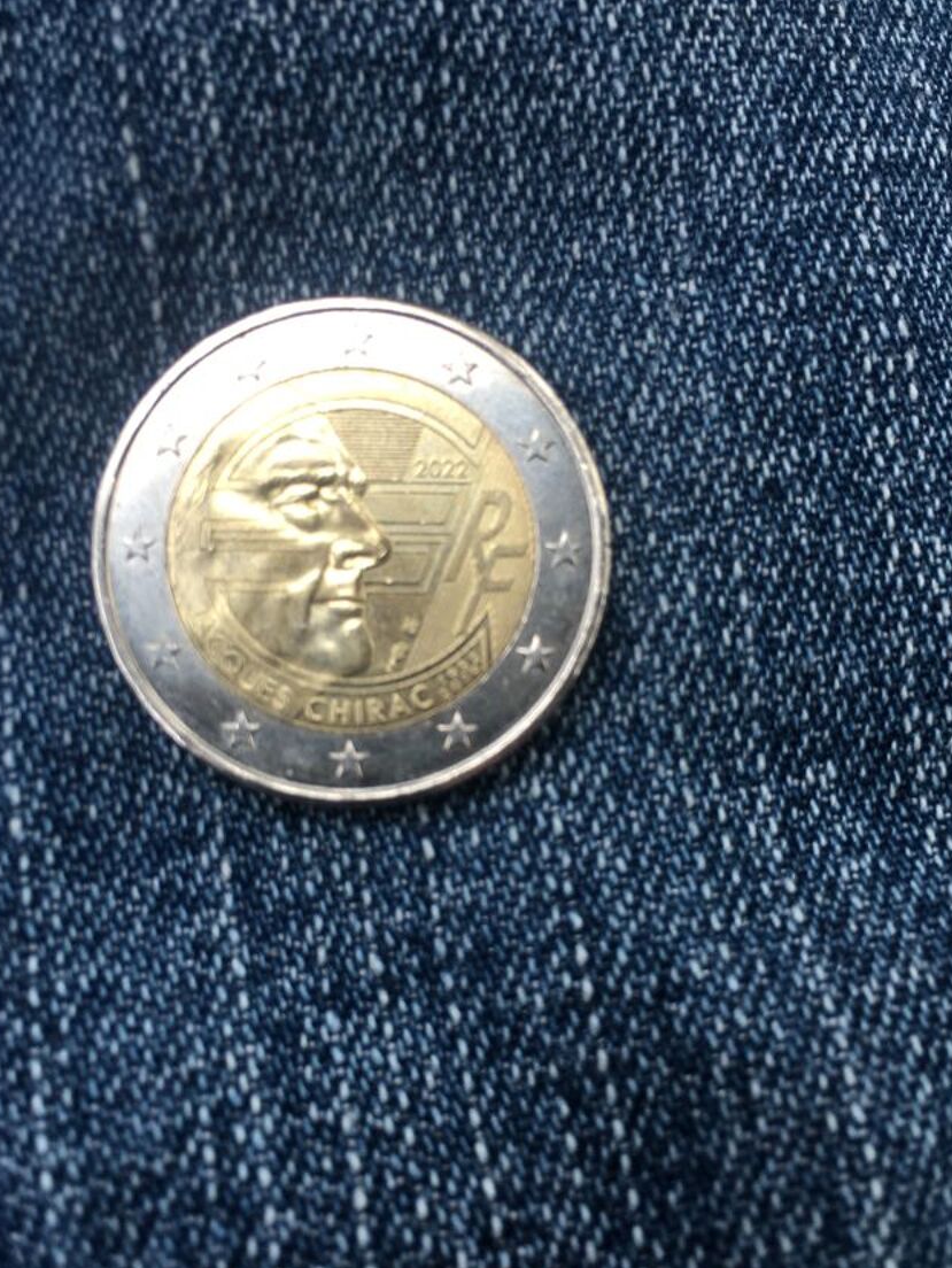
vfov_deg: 52.5
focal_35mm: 35
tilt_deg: -73.1
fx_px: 1282
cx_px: 510
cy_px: 689
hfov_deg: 40.7
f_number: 2.2
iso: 25
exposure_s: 1/50
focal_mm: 4.15
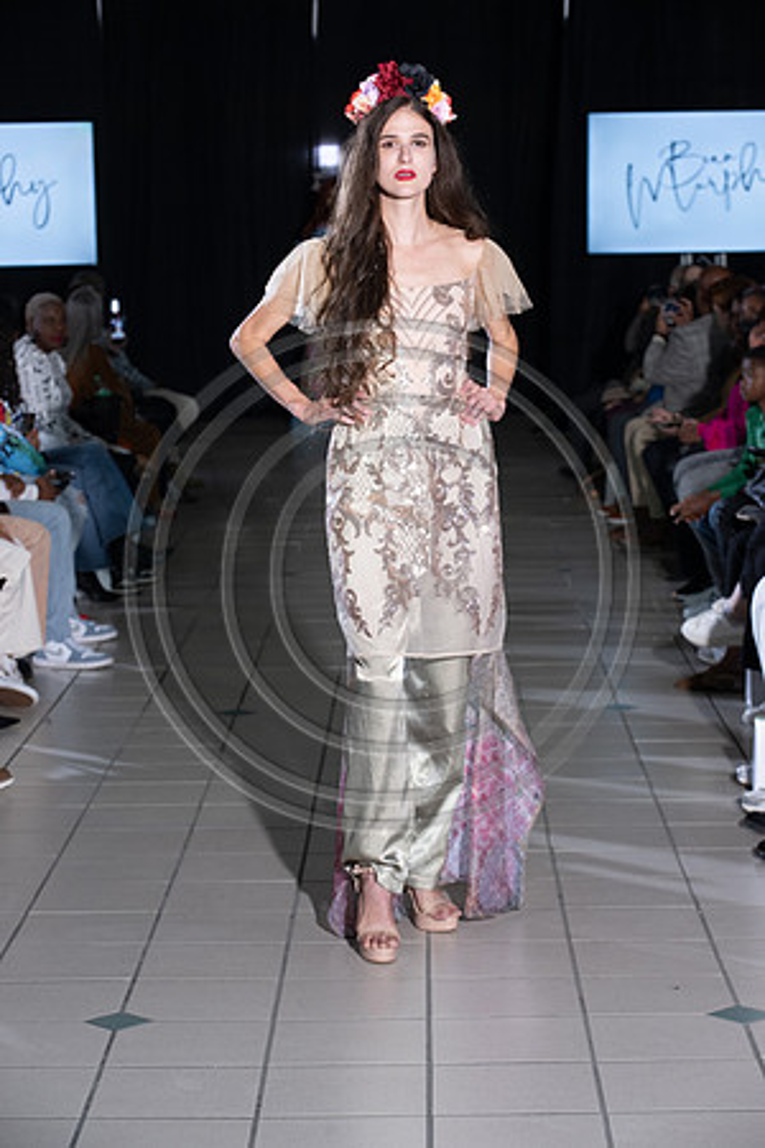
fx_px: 2932
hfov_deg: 14.9
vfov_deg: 22.1
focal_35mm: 92
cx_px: 382
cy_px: 574
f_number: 6.3
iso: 1000
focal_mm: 92
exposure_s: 1/160
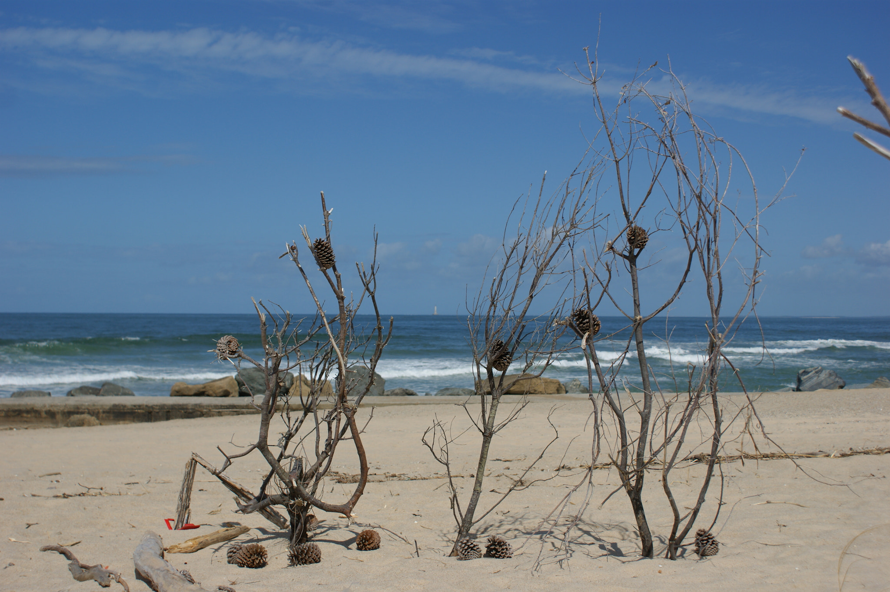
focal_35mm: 45
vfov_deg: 29.8
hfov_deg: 43.6
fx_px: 1112
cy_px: 296
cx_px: 445
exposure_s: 1/1600
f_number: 5.6
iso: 100
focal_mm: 30
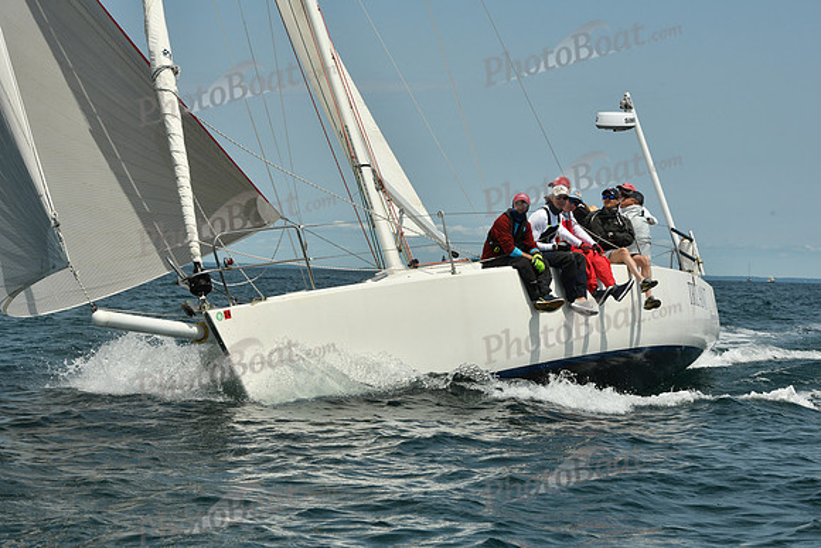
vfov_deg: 12.5
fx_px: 2509
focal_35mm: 110
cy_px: 274
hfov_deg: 18.6
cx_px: 410
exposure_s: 1/1000
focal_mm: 110
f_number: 13
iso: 320
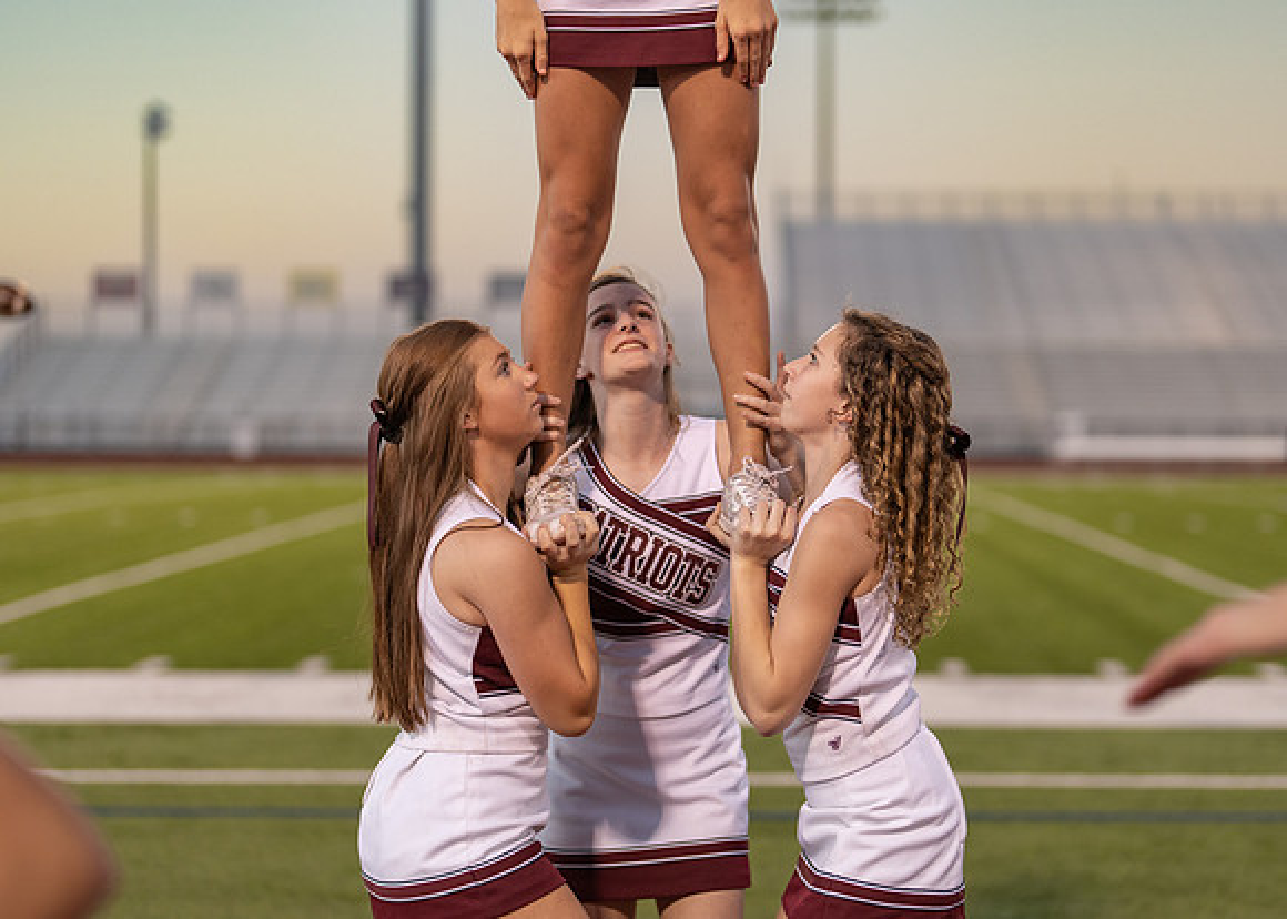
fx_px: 2524
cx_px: 735
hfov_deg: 28.6
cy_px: 495
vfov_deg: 20.6
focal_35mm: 69
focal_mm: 50
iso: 400
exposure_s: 1/1000
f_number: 1.2
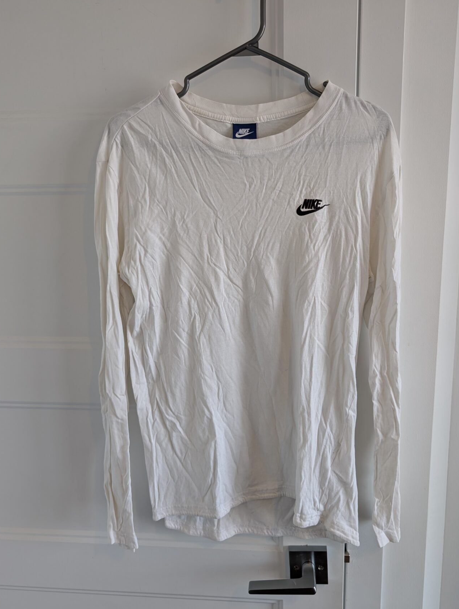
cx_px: 244
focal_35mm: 29
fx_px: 511
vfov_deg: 61.6
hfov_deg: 48.3
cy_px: 290
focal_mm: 6.9
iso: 44
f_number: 1.68
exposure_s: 1/60
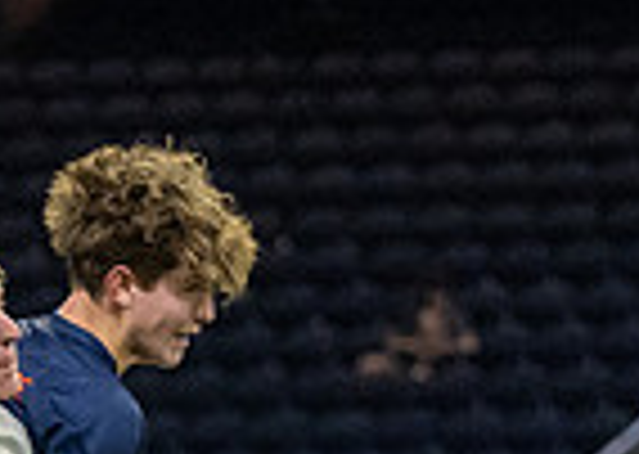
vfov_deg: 2.3
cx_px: -138
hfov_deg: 3.3
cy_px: 922
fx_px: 11181
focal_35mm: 617
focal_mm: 98
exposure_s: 1/1250
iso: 5000
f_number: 2.8
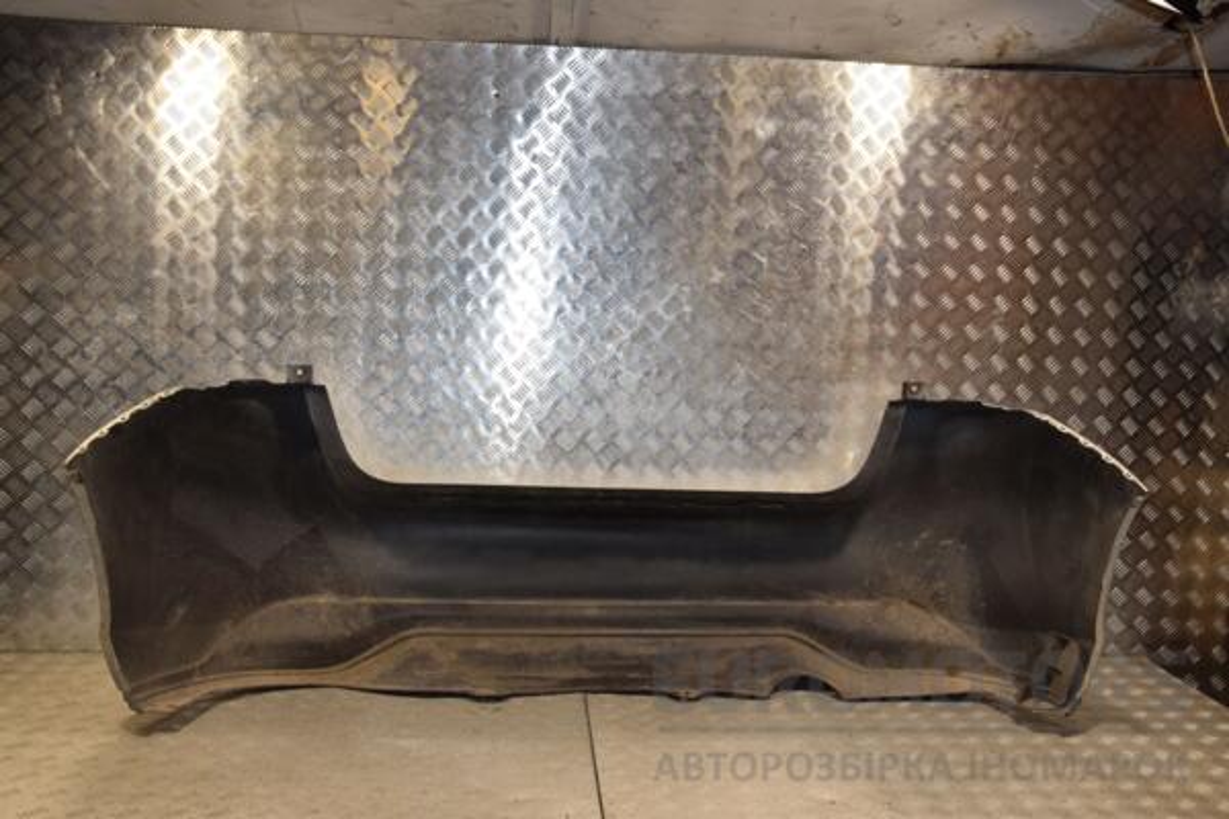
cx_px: 614
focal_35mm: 33
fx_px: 1126
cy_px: 410
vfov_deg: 40.0
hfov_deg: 57.2
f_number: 9
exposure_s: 1/200
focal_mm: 22
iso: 800
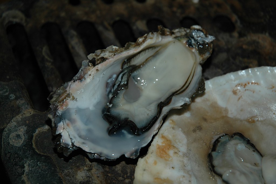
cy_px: 92
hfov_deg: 21.9
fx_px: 712
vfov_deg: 14.7
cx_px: 138
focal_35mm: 93
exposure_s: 1/500
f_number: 4.5
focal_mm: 62
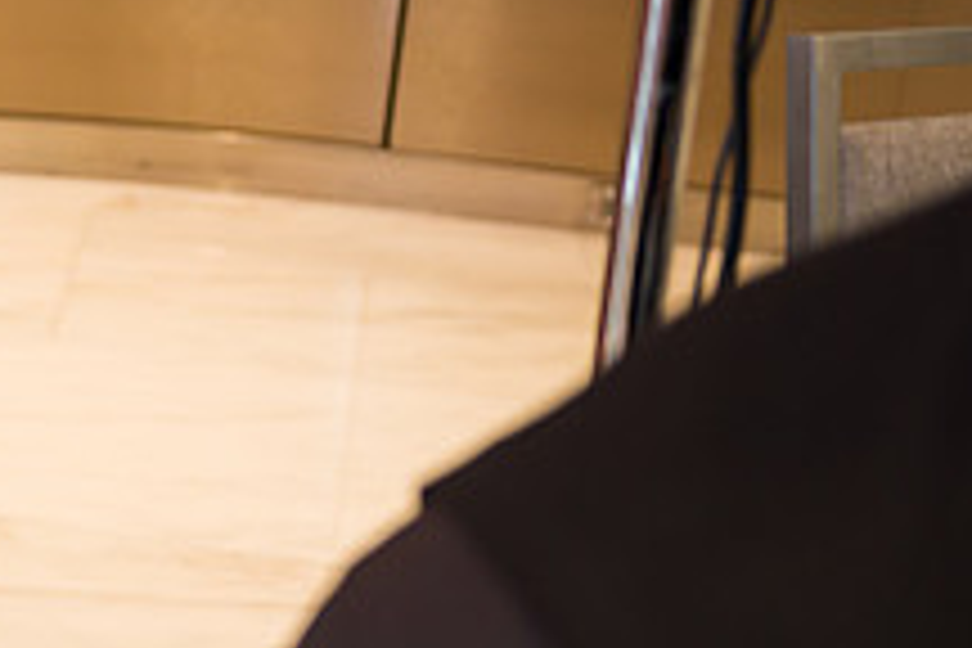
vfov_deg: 10.6
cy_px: 76
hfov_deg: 15.1
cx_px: -306
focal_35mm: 129
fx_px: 3483
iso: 800
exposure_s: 1/200
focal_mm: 48
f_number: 3.2
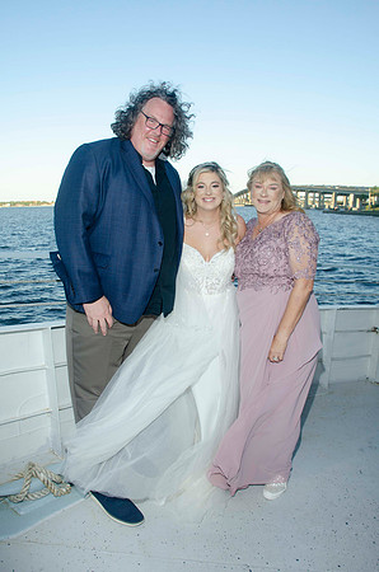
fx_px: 428
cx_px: 190
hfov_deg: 47.7
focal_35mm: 27
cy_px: 286
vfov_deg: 67.5
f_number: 7.1
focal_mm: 18
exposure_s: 1/250
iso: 200
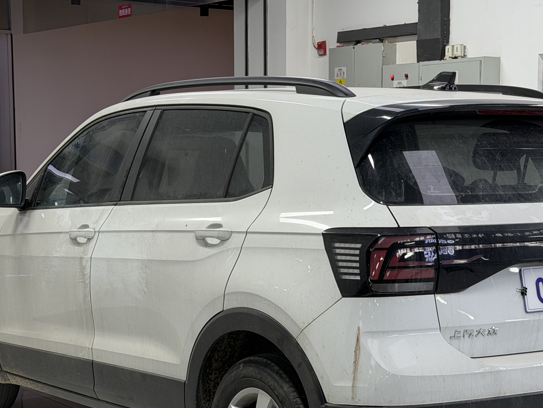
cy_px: 302
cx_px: 322
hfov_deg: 24.1
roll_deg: +0.3
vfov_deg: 18.1
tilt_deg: -7.5
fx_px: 1271
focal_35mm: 81
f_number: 1.78
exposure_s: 1/49
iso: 50
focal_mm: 6.76
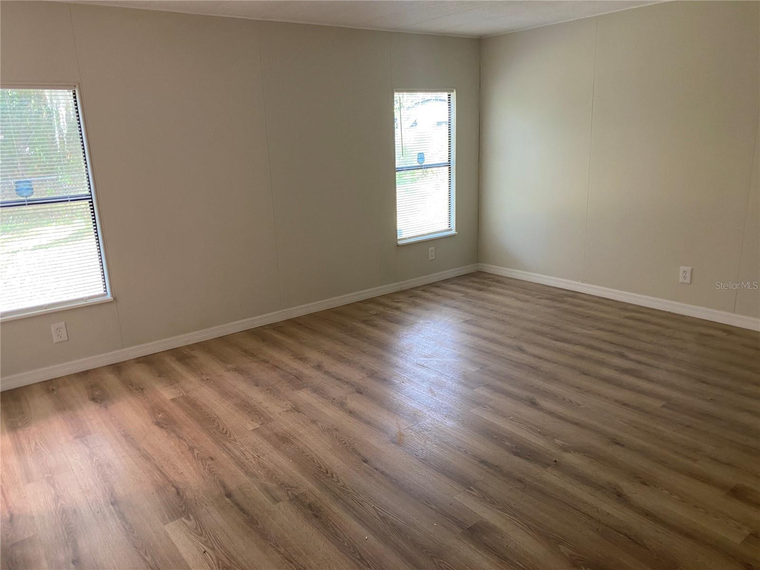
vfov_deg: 53.1
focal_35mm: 26
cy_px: 285
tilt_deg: -14.1
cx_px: 380
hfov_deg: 67.3
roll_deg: +1.2
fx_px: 571
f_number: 1.8
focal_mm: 4.25
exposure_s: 1/60
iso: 125
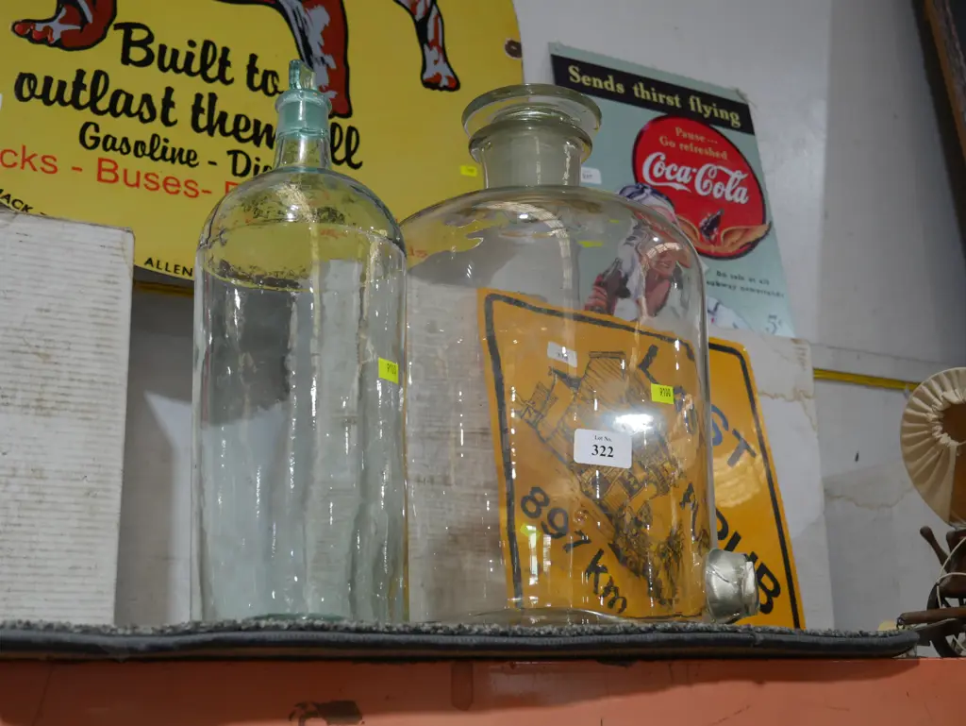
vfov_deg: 32.9
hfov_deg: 42.9
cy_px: 363
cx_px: 483
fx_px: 1228
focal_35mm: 44
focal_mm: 22
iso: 500
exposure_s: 1/60
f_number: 4.7
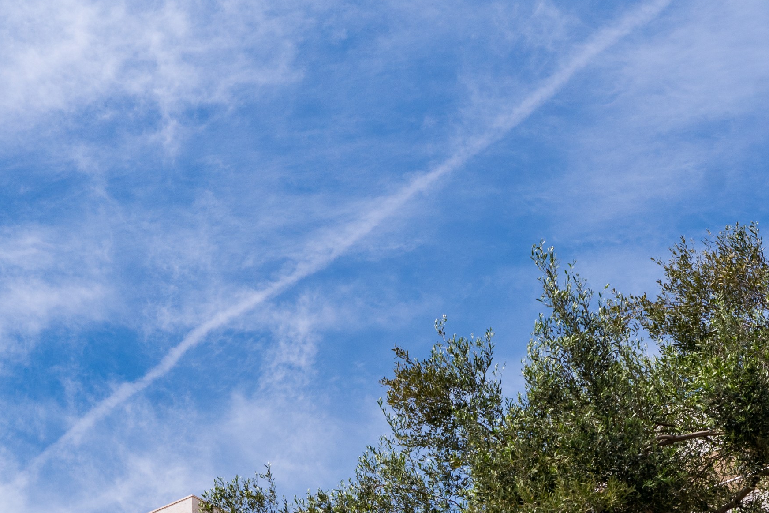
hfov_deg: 19.6
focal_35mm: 104
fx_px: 2222
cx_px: 301
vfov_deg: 12.7
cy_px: 700
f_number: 8
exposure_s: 1/500
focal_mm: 35
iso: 200
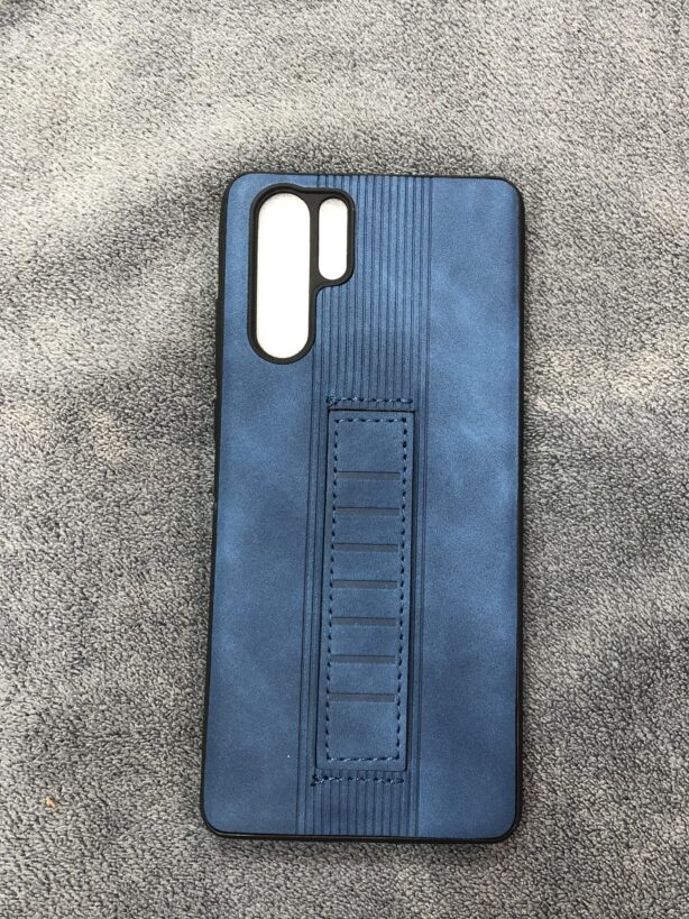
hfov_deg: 40.5
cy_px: 471
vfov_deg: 52.6
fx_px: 929
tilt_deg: -83.2
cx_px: 413
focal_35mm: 35
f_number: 1.8
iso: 32
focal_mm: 4
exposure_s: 1/25
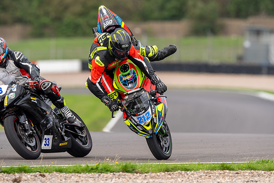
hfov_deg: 3.1
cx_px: 151
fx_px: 5070
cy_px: 82
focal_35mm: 666
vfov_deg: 2.1
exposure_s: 1/500
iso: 250
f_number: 6.3
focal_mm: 600
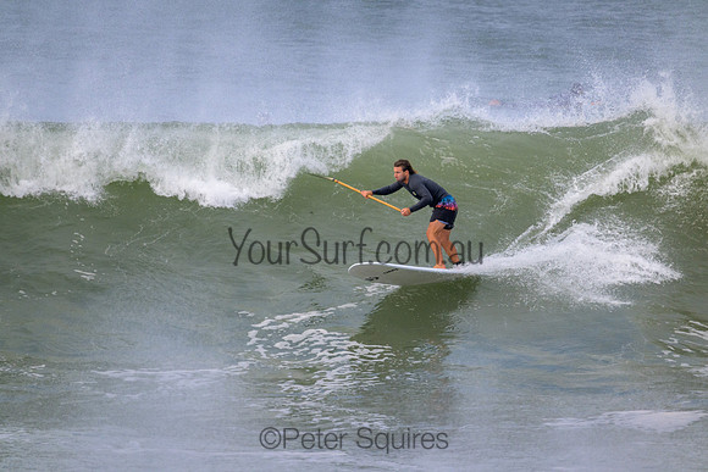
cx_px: 354
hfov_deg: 2.6
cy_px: 236
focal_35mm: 800
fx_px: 15736
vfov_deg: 1.7
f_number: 11
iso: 1400
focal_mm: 800
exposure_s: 1/2000
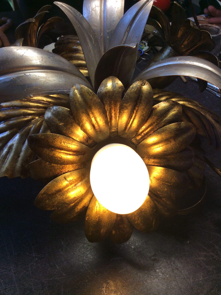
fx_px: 273
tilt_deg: -46.0
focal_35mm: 32
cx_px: 110
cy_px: 148
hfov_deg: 44.1
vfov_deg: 56.9
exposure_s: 1/100
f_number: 2.4
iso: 50
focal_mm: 3.3
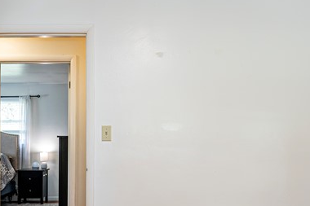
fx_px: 344
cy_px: 133
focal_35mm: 40
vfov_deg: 33.2
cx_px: 134
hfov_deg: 48.3
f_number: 8
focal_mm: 14
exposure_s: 1/100
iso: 1600
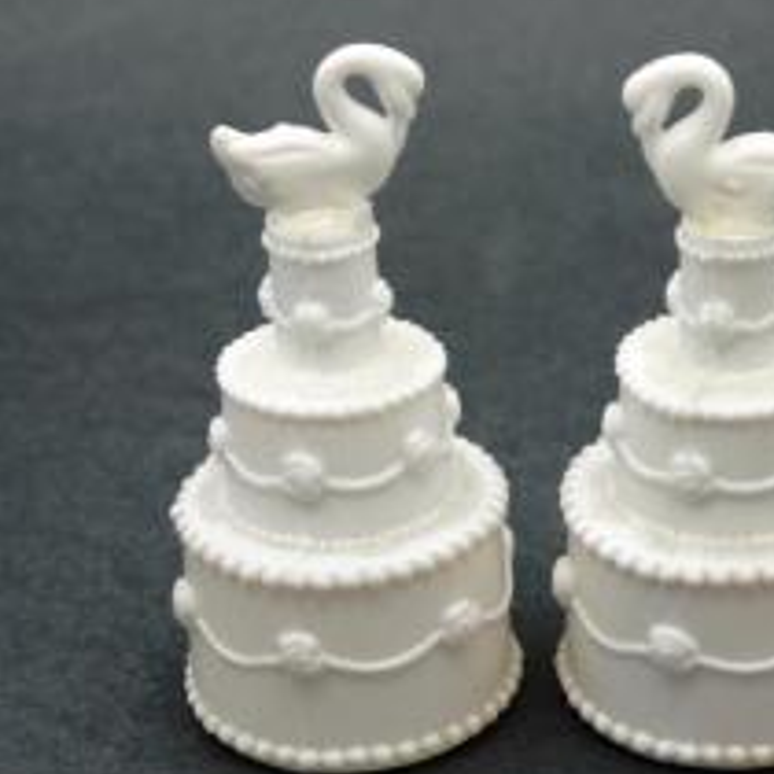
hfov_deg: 21.1
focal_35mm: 82
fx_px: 2069
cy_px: 415
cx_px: 558
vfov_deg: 21.2
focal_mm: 35
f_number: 8
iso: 200
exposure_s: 1/60
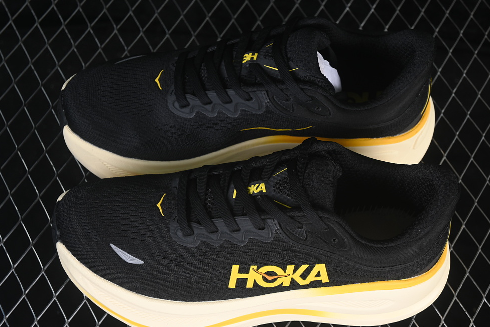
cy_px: 177
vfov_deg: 16.5
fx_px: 1130
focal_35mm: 83
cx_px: 254
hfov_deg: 24.5
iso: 160
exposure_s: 1/50
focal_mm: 50
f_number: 6.3
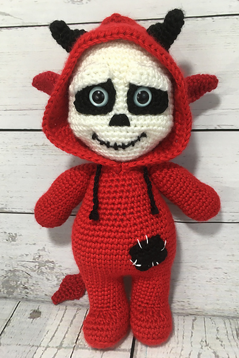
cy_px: 178
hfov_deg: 42.3
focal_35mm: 31
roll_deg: +6.5
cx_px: 122
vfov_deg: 60.3
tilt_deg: -26.3
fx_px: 309
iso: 50
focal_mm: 4.15
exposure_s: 1/30
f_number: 2.2
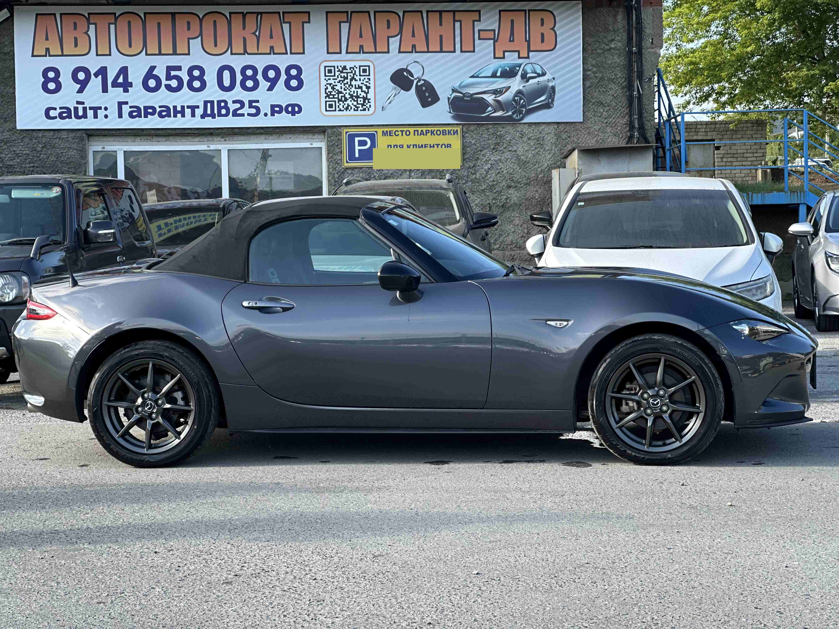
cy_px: 314
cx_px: 420
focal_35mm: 77
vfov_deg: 19.1
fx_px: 1866
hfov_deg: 25.3
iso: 25
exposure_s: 1/121
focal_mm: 9
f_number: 2.8
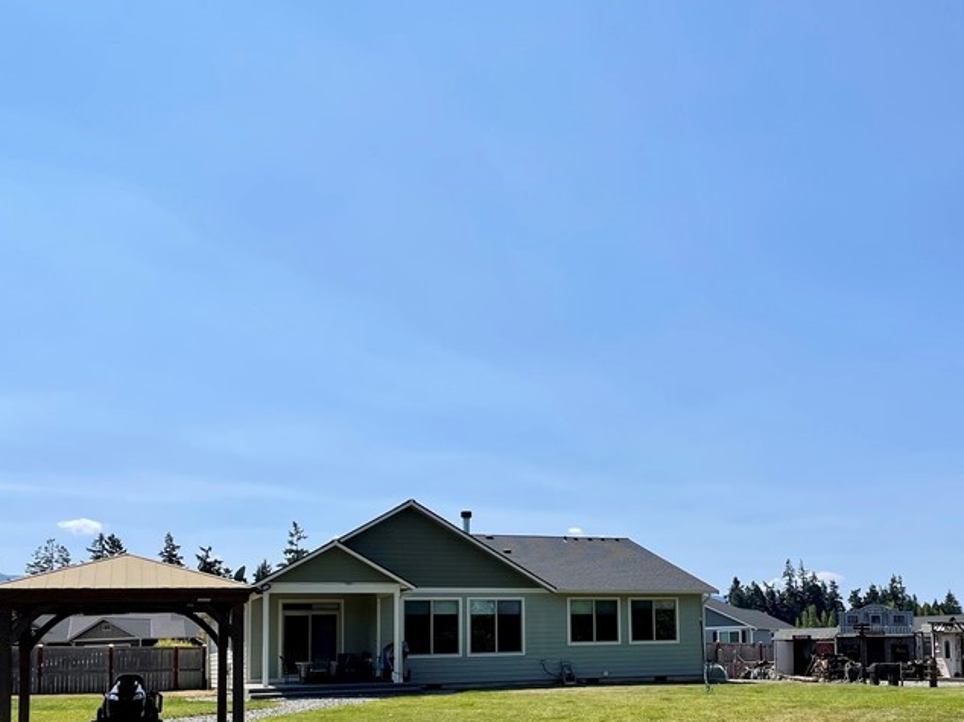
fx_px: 1169
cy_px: 567
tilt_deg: +5.8
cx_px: 689
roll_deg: +1.7
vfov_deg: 33.4
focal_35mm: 42
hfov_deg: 43.7
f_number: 1.6
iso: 32
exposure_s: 1/5291
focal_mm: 4.2
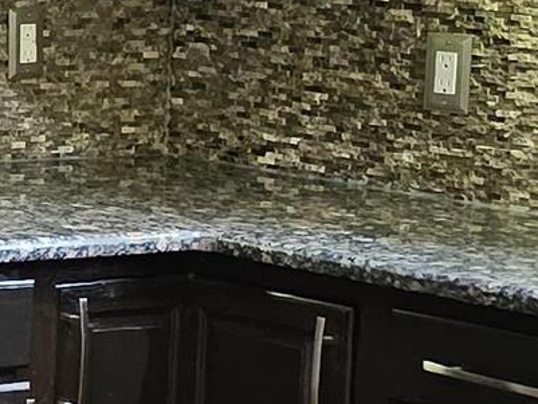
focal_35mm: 176
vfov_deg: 8.4
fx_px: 2736
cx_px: -1295
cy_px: -79
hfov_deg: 8.5
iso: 1250
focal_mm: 6.3
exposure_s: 1/120
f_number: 1.7
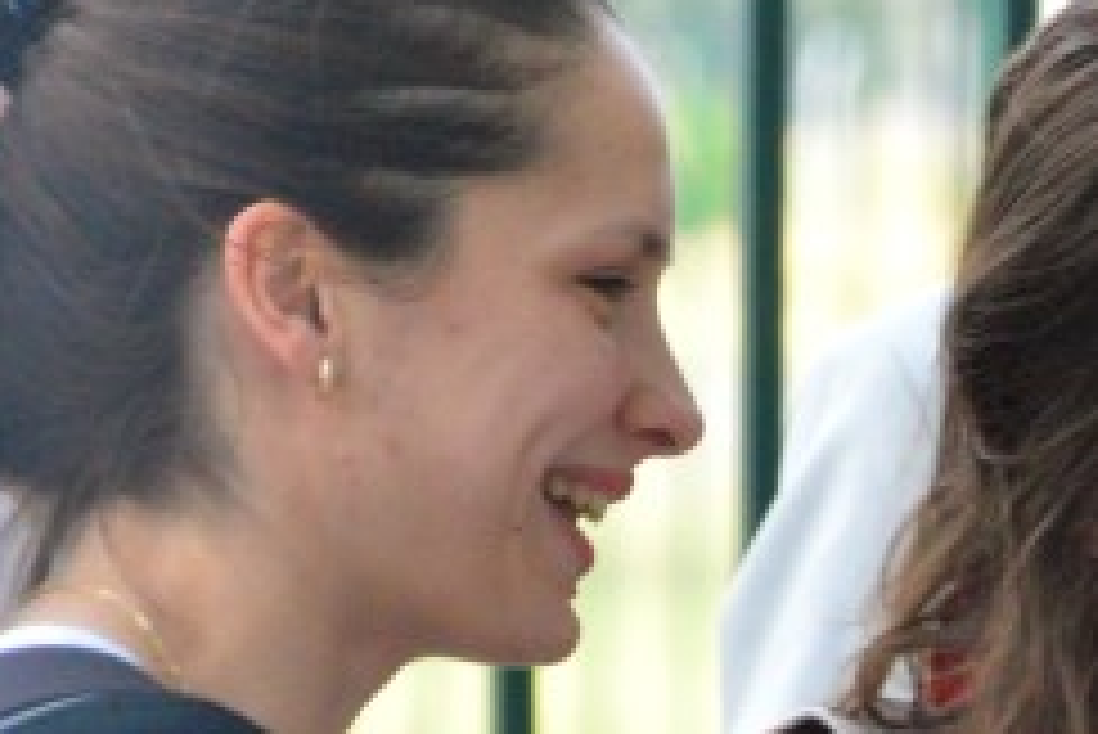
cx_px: 1314
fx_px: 36071
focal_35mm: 1182
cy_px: 646
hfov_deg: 1.7
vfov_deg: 1.2
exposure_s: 1/400
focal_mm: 240
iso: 1600
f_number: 13
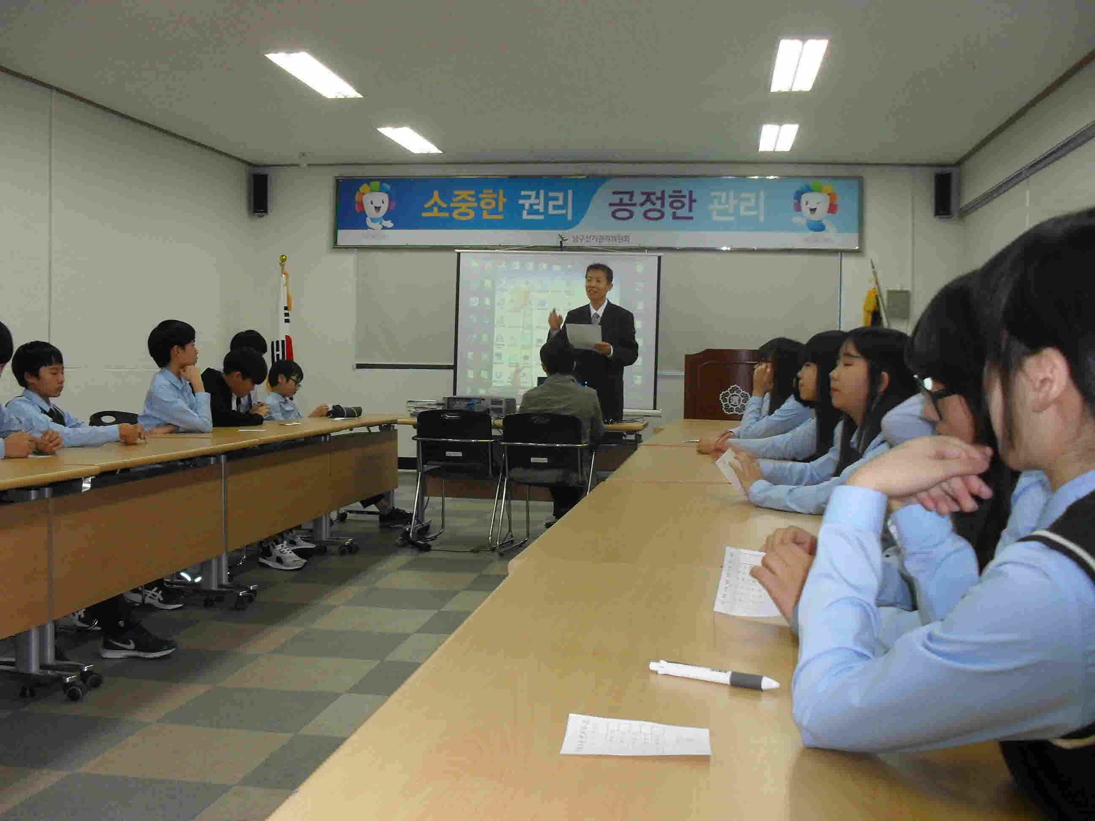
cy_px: 410
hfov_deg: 52.6
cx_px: 548
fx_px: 1107
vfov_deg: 40.7
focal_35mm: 35
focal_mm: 6.3
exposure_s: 1/45
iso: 200
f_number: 3.2
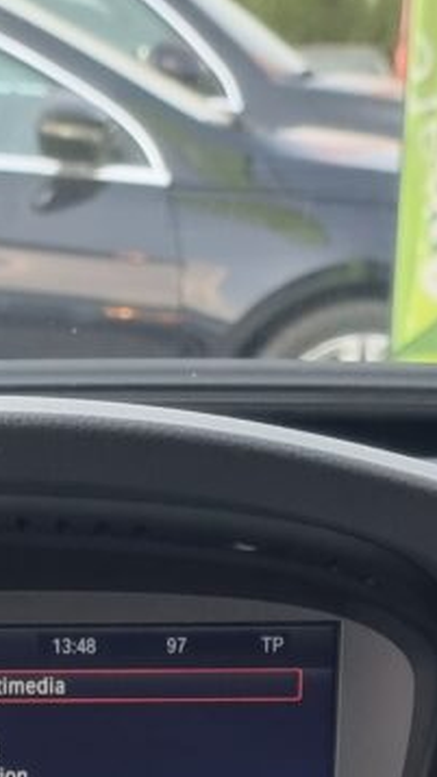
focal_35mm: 117
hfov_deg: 10.3
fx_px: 2408
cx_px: 73
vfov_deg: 14.9
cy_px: 1561
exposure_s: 1/120
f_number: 1.8
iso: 50
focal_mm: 6.7
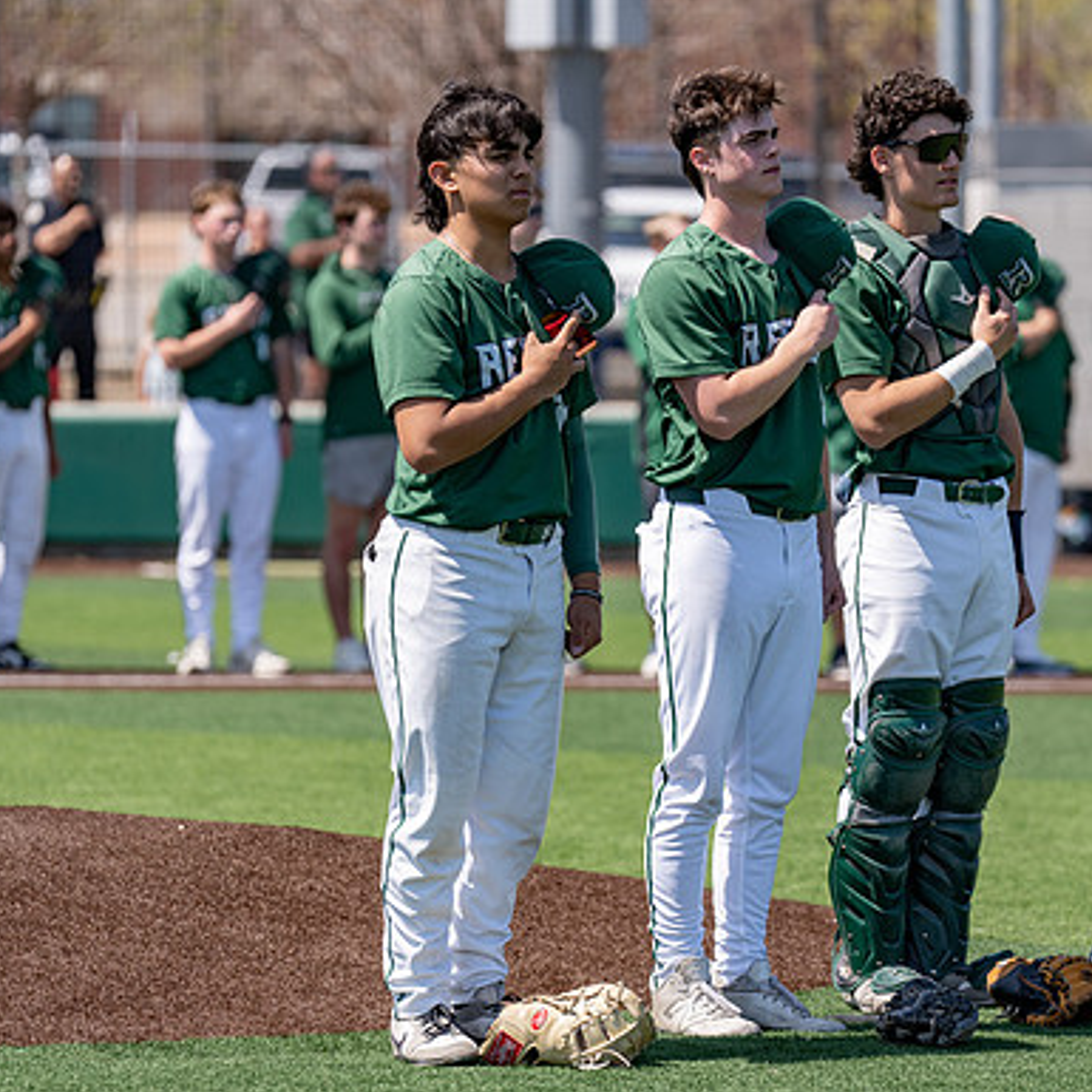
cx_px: 622
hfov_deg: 8.0
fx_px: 7852
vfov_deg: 8.0
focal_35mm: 220
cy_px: 631
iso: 100
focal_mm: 146
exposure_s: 1/2000
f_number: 2.8
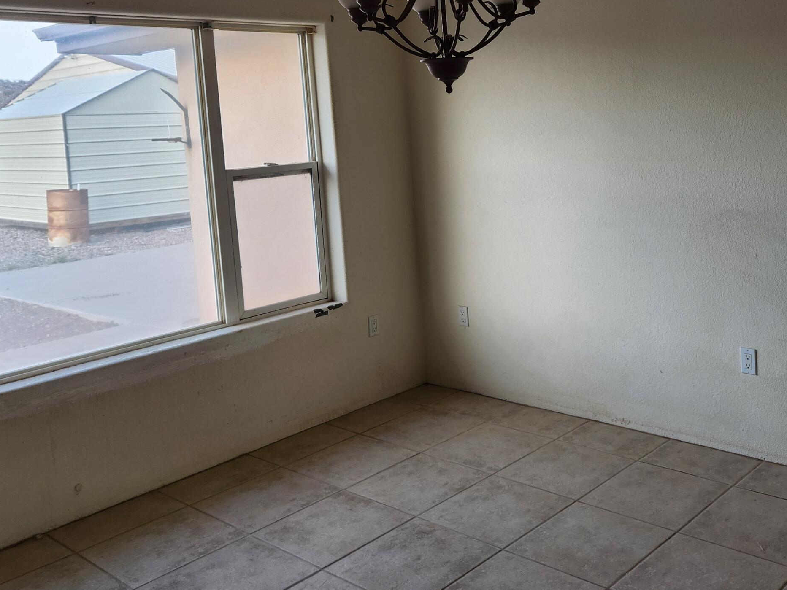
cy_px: 186
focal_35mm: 37
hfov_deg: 49.1
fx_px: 841
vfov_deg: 38.1
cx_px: 536
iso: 64
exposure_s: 1/180
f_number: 1.8
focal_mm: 5.4
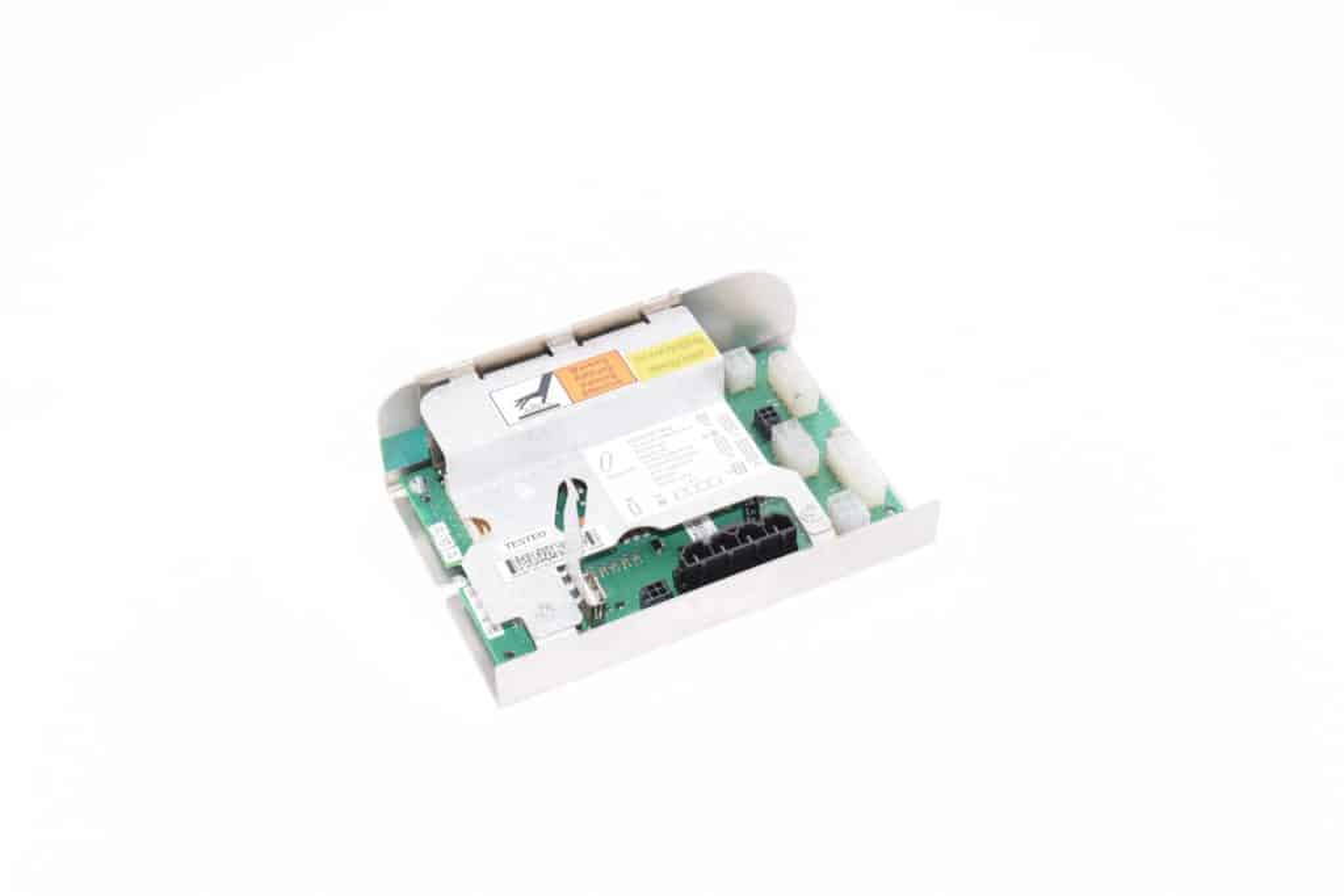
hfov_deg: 33.4
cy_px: 448
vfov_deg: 22.6
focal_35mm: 60
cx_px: 672
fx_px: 2240
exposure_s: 1/40
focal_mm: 40
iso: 200
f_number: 13
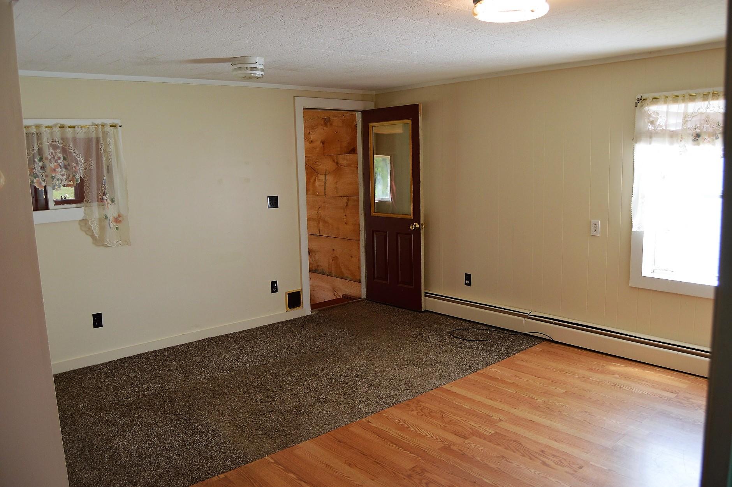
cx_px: 366
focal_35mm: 27
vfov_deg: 47.8
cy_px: 244
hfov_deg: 67.4
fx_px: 549
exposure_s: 1/100
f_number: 4.5
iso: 400
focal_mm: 18
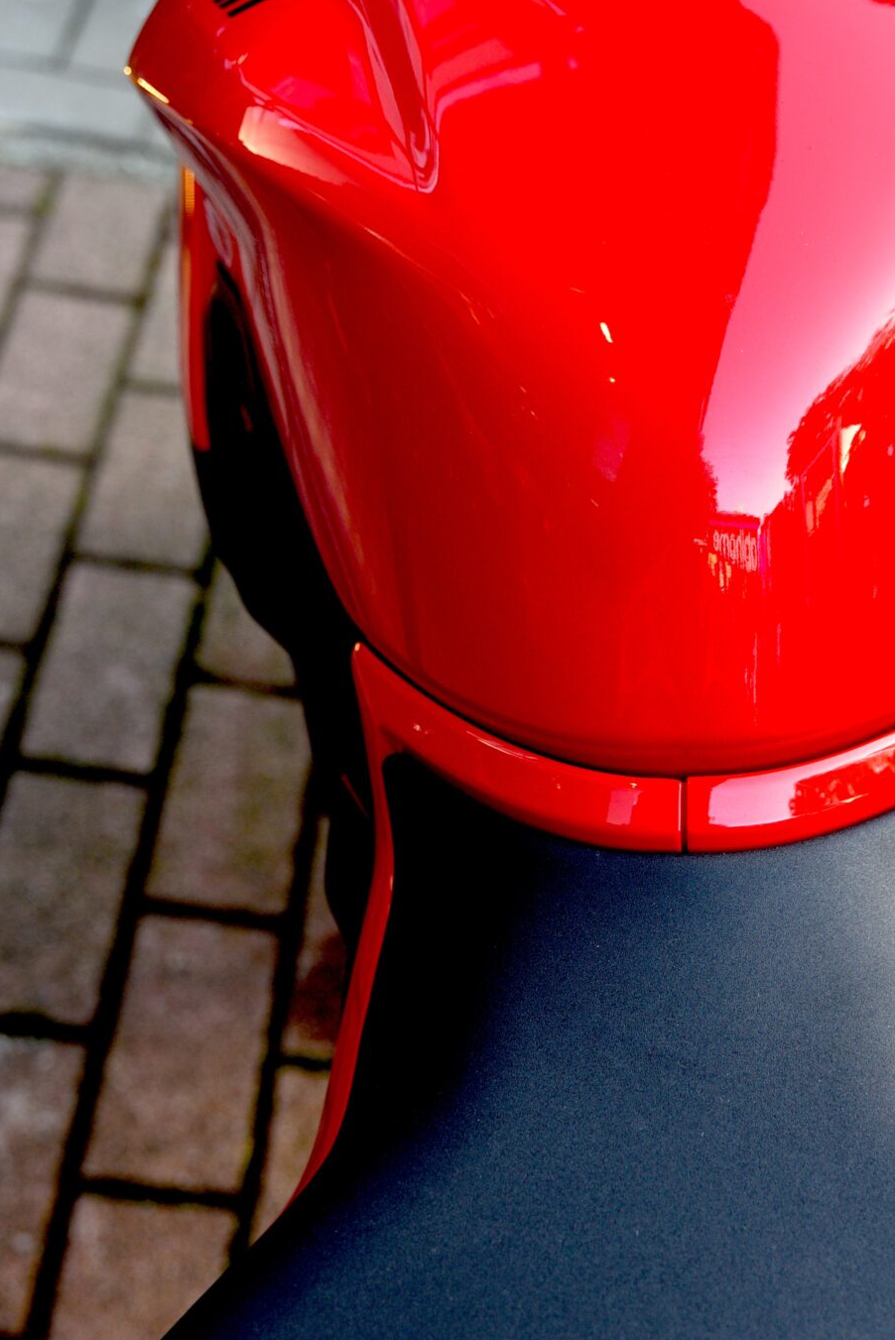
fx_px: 2682
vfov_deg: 27.9
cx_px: 711
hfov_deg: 18.8
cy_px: 449
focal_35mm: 72
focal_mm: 38
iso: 500
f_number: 4
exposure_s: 1/60
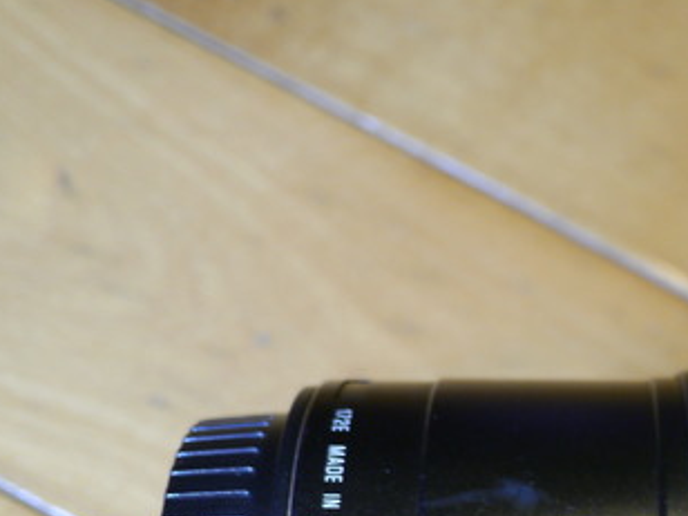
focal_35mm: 71
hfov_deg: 25.2
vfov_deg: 19.6
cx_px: 784
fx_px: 1411
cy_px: 610
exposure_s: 1/60
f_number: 2.5
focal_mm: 14
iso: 400
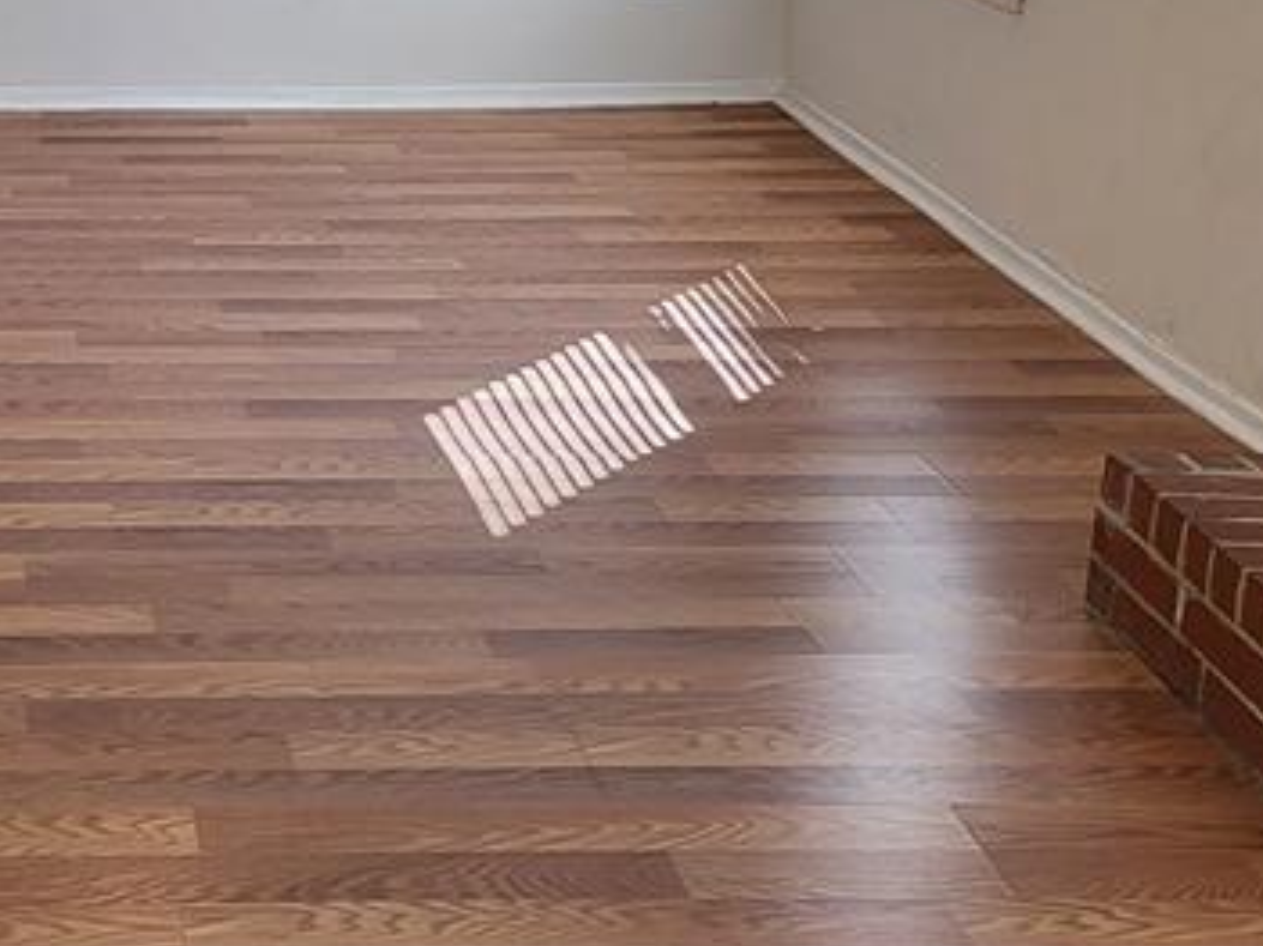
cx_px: 50
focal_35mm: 70
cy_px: 14
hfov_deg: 26.5
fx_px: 2553
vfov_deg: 20.4
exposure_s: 1/120
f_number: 1.8
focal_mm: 5
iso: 64
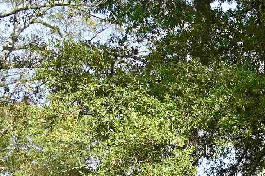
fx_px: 735
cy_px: 266
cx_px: 411
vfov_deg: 12.9
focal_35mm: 100
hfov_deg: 18.0
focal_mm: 24
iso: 125
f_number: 5.6
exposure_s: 1/250
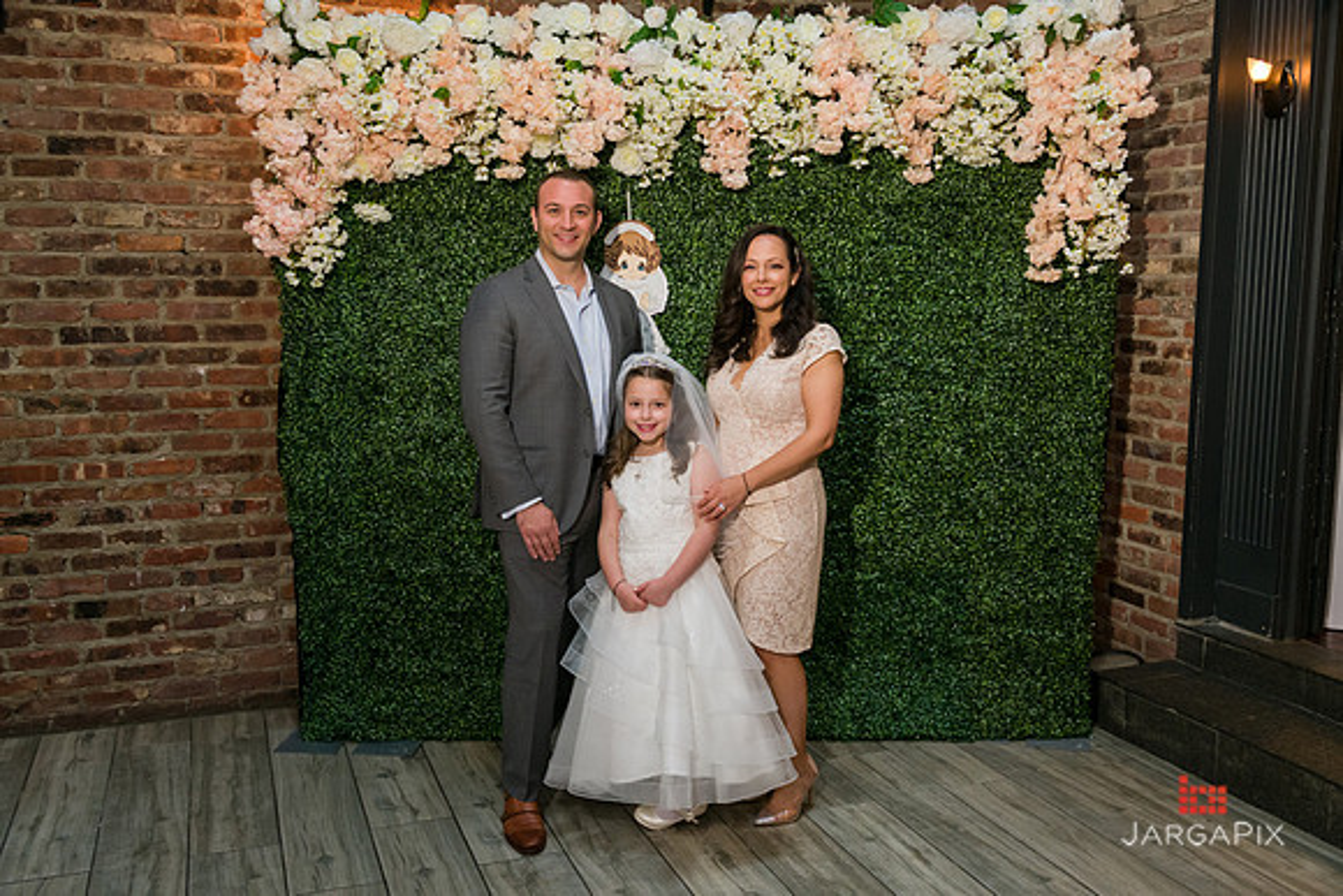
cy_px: 448
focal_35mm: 34
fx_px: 1269
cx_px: 672
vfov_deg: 38.9
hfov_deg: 55.8
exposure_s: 1/125
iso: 1600
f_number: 5.6
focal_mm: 34
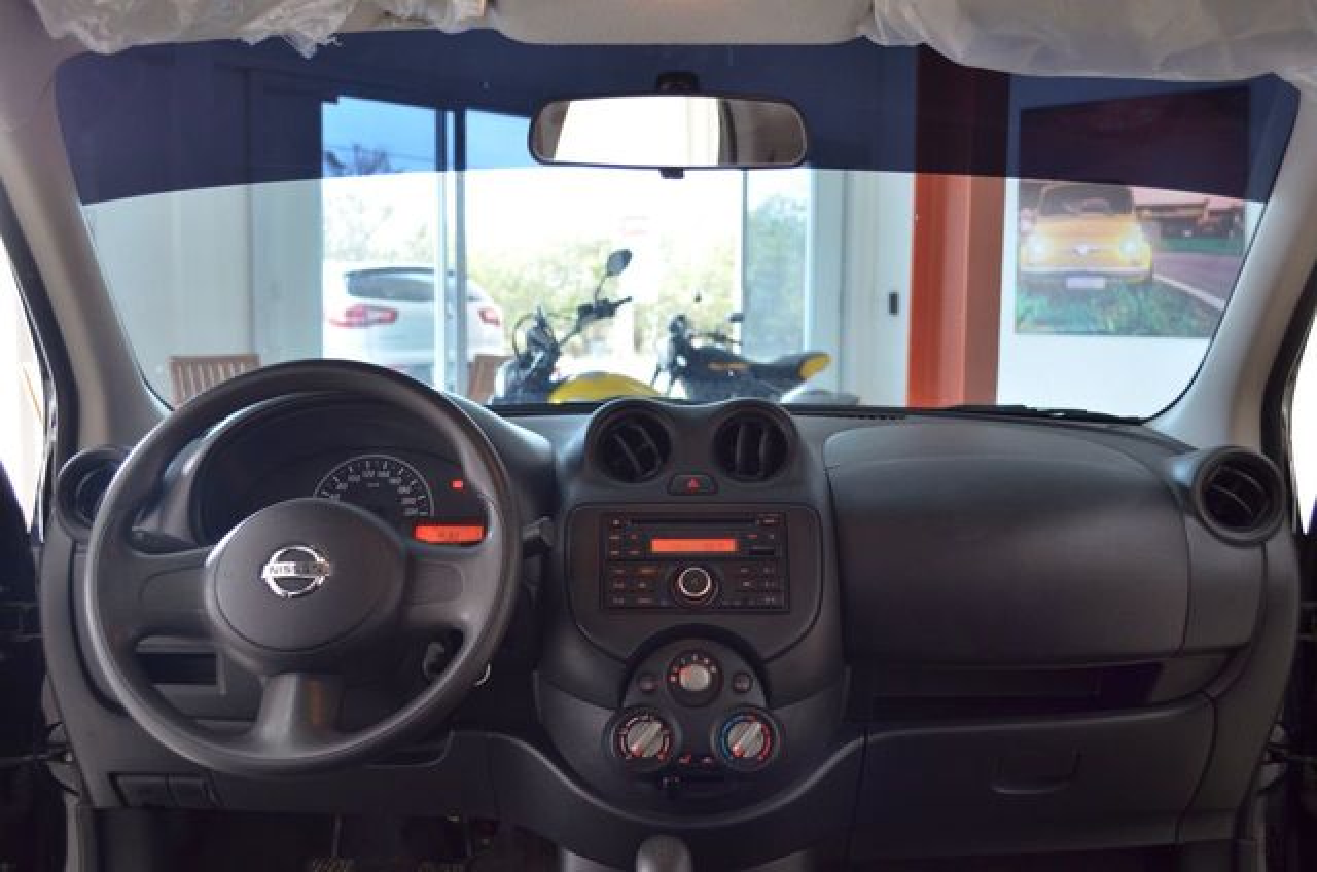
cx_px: 658
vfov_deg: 36.7
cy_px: 436
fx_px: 1314
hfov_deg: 53.2
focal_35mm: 36
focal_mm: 24
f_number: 4
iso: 500
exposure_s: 1/30
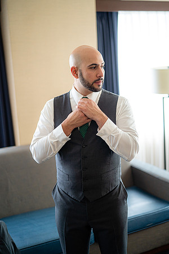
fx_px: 352
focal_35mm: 50
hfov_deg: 27.0
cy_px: 127
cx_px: 84
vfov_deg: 39.6
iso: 800
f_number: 1.4
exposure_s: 1/500
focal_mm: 50
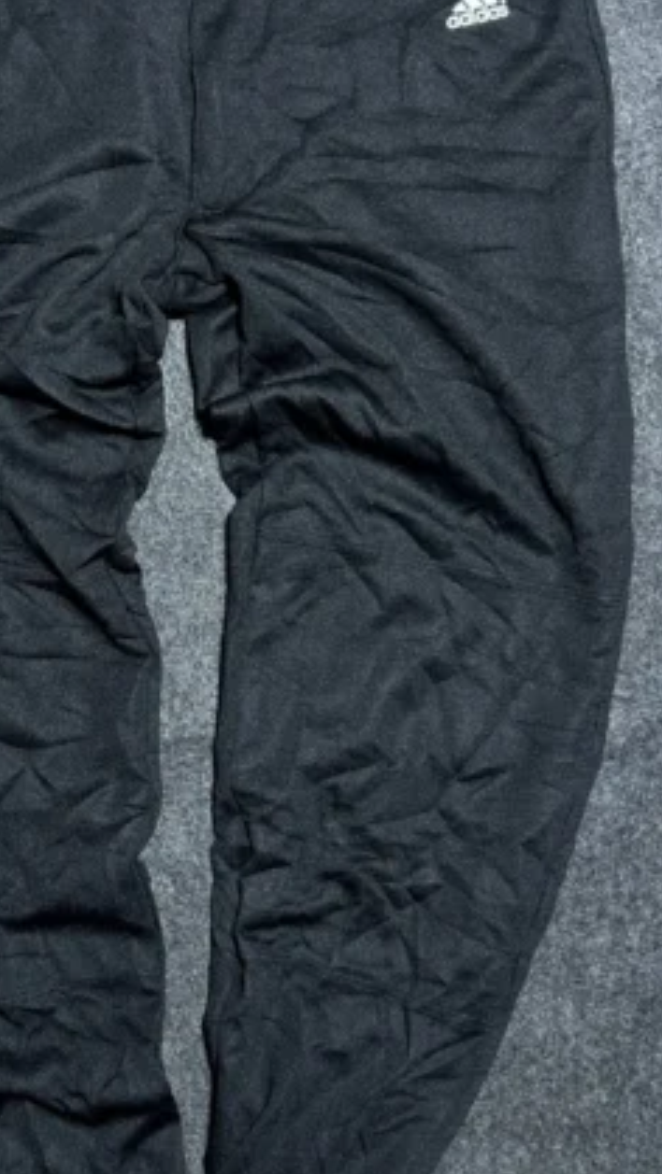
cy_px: 584
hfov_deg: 32.4
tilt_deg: -61.9
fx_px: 1122
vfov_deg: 55.3
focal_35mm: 36
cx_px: 194
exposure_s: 1/50
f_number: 1.5
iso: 125
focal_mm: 5.7
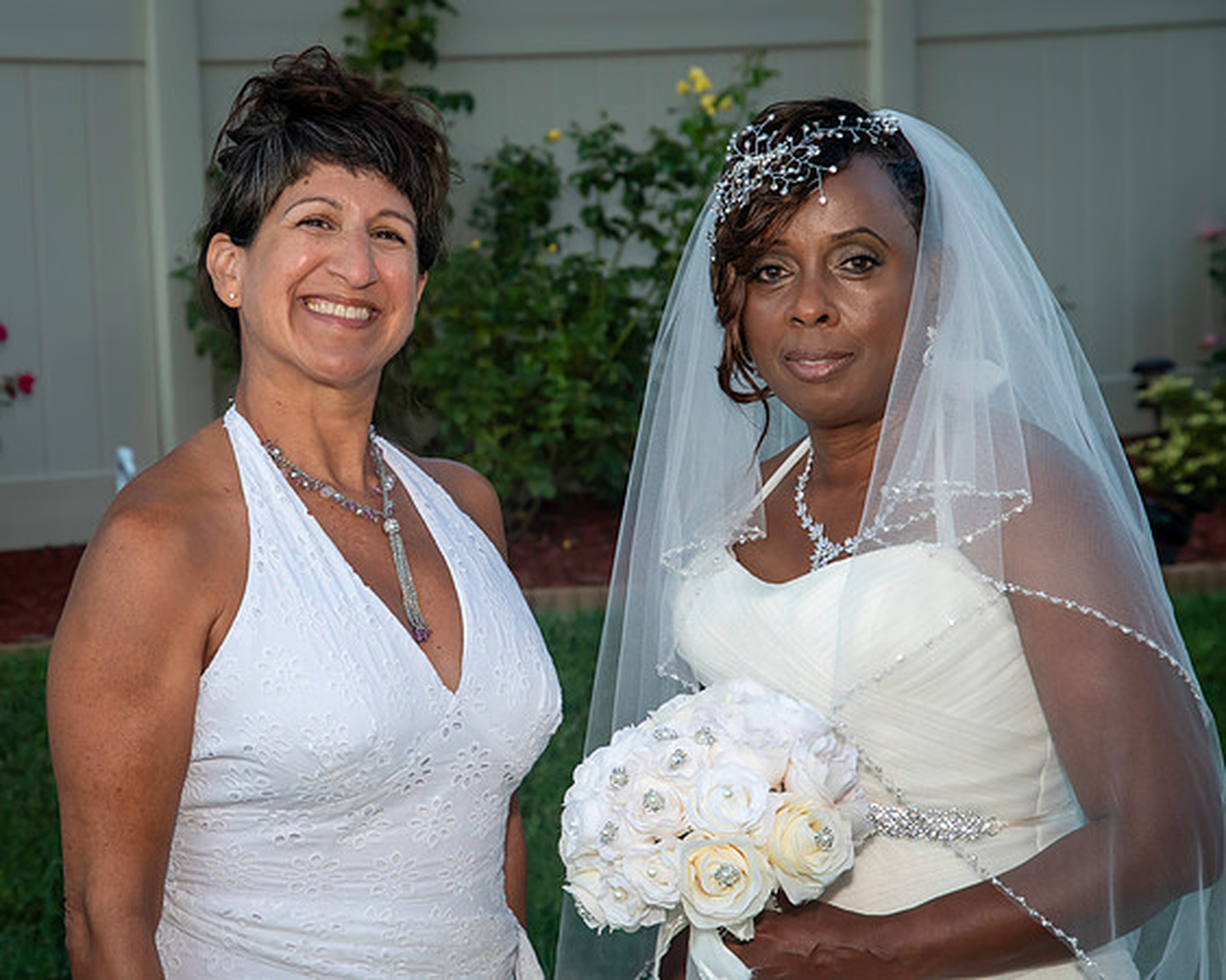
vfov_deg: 14.7
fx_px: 3802
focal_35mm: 105
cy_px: 489
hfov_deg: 18.3
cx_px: 465
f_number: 6.3
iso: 400
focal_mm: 60
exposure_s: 1/250
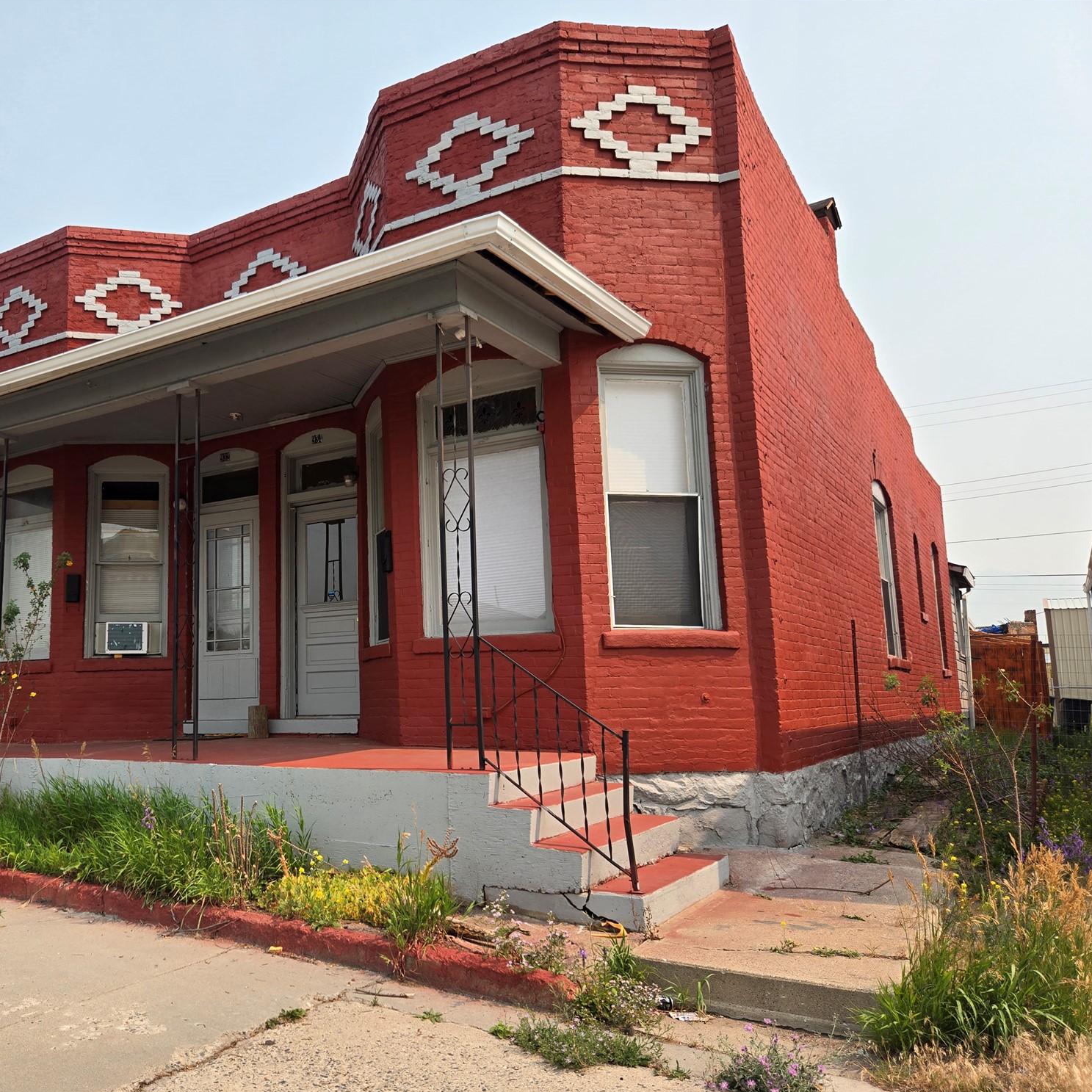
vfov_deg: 57.3
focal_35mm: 28
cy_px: 560
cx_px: 364
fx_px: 999
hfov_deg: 56.1
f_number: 1.8
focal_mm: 5.4
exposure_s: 1/1690
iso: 25
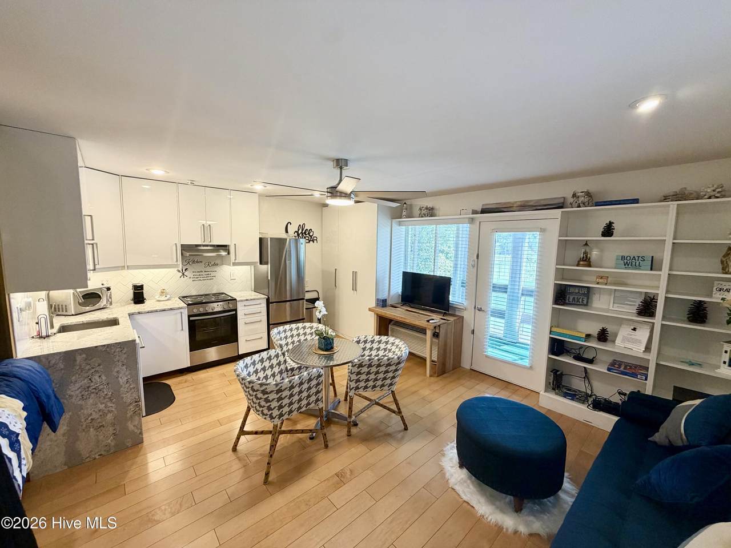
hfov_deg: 102.1
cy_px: 274
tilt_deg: -6.7
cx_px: 366
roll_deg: -1.0
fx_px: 296
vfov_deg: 85.7
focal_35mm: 14
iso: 160
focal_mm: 2.22
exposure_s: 1/60
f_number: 2.2
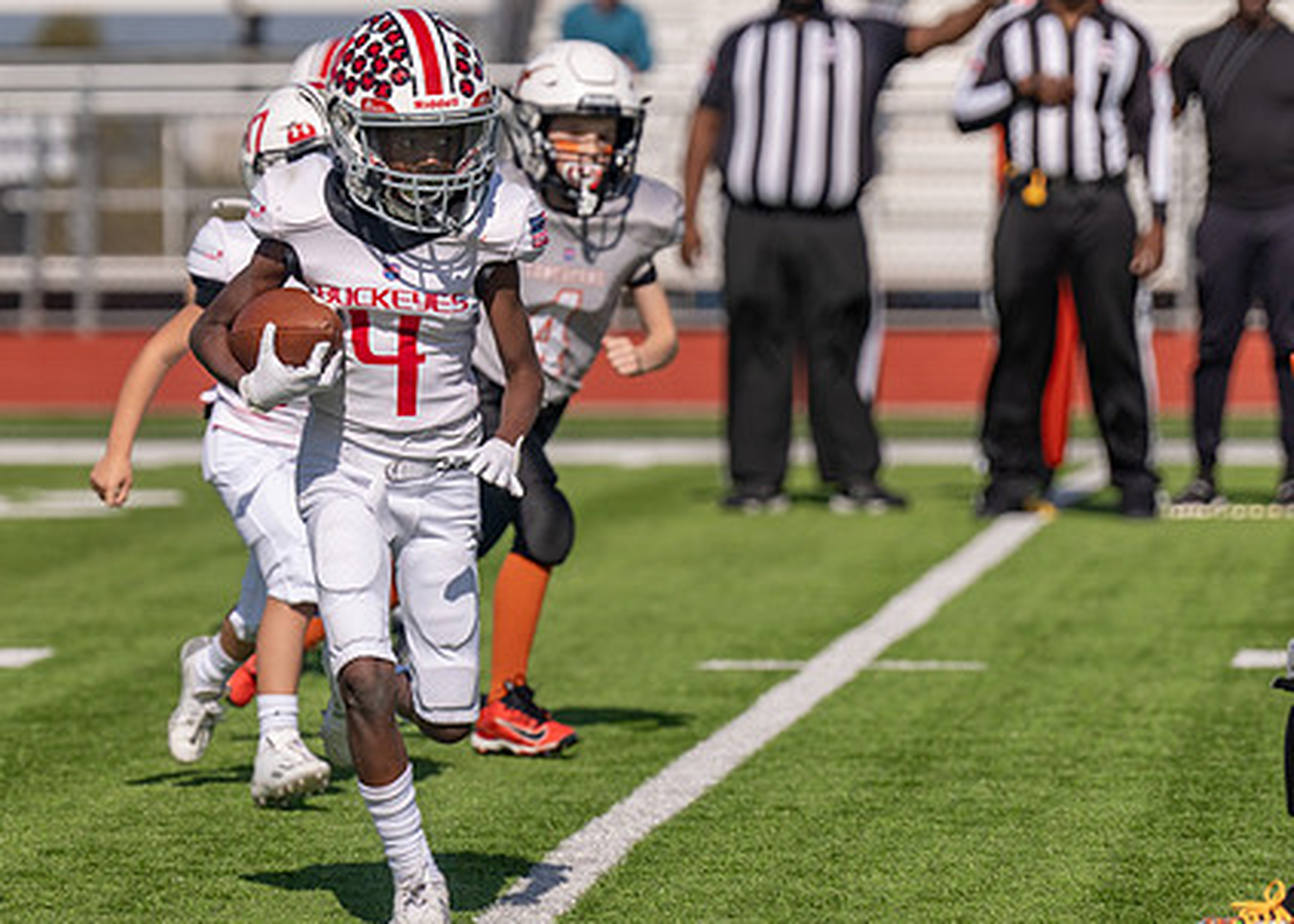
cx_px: 419
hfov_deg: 6.3
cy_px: 434
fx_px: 11758
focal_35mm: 320
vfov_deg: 4.5
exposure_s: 1/3200
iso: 160
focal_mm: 211
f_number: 4
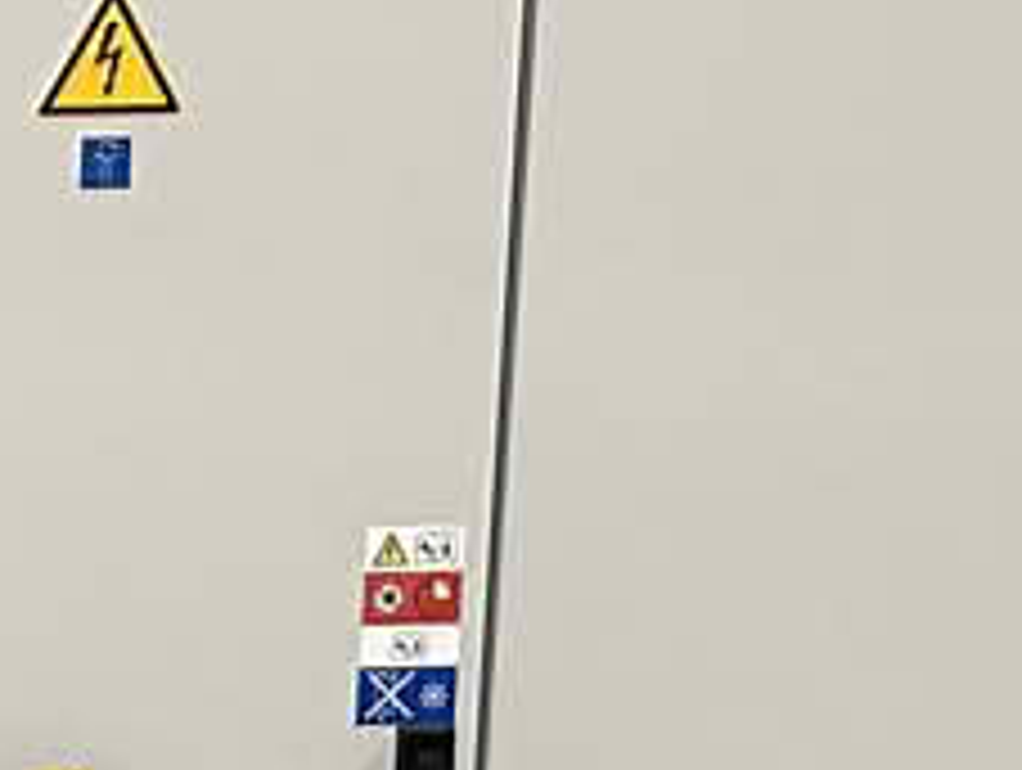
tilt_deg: -10.6
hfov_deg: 11.5
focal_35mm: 152
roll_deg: +0.6
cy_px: 1626
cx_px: -1130
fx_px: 4495
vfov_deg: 9.1
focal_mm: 6.86
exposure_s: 1/50
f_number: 1.78
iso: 400
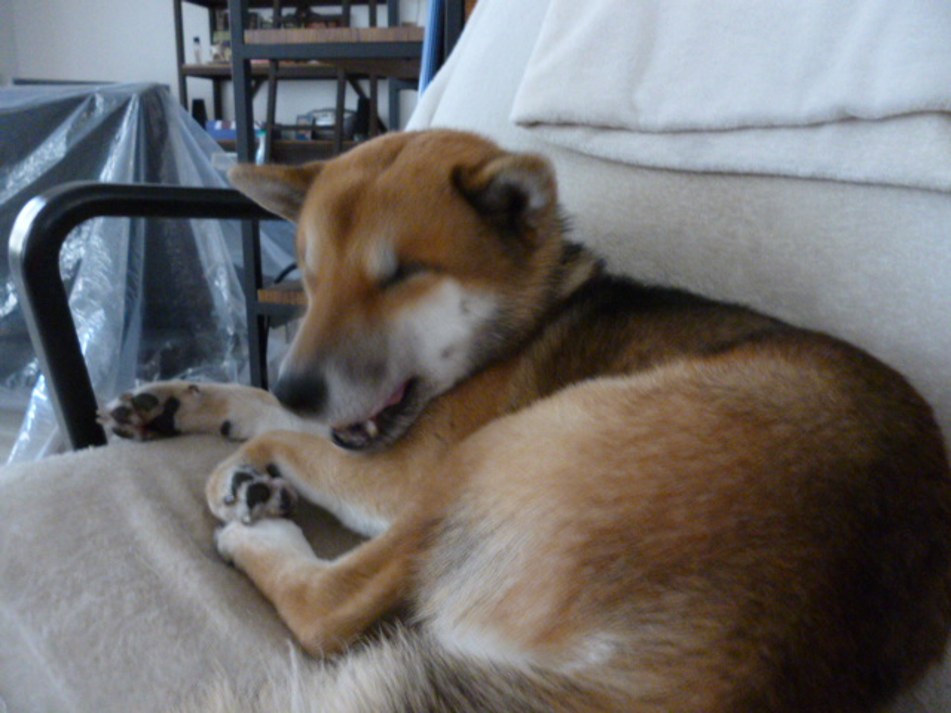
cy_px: 356
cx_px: 476
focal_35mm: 28
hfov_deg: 63.4
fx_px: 769
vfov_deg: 49.7
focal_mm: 5
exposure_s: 1/4
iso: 640
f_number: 3.1
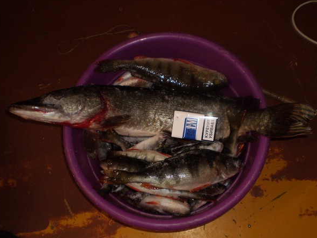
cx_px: 164
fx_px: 357
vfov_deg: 36.8
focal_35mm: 39
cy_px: 126
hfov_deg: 47.9
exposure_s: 1/30
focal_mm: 6.3
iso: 125
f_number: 3.1
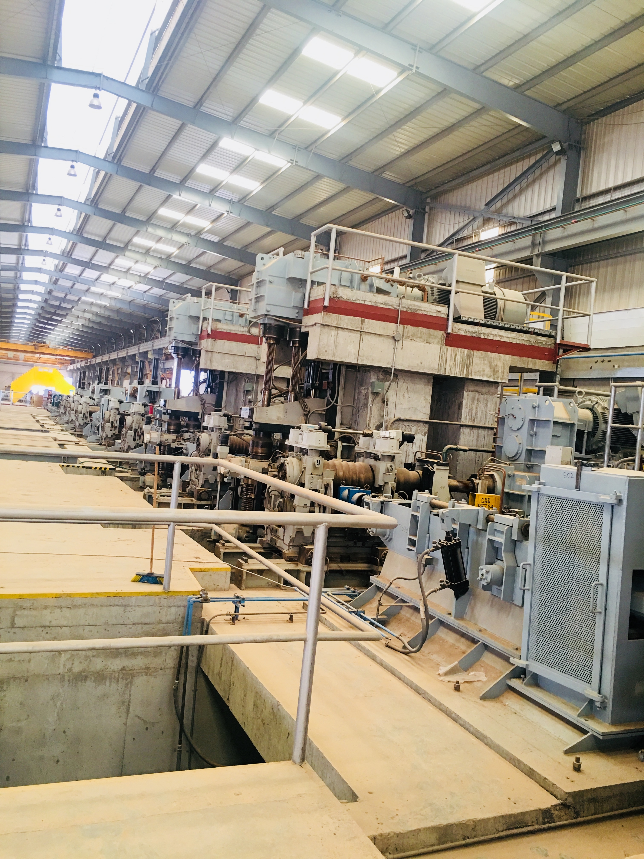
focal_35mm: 29
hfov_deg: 48.2
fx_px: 719
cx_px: 322
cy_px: 430
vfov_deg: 61.7
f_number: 2.2
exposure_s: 1/33
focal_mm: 4.15
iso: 64
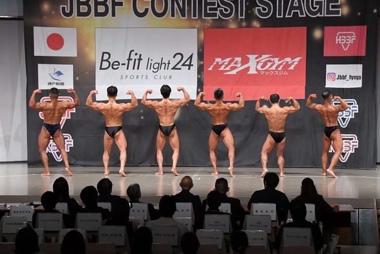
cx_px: 192
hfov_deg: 21.7
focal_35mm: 94
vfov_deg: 14.6
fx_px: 992
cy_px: 127
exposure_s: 1/400
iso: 6400
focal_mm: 62
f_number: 5.6
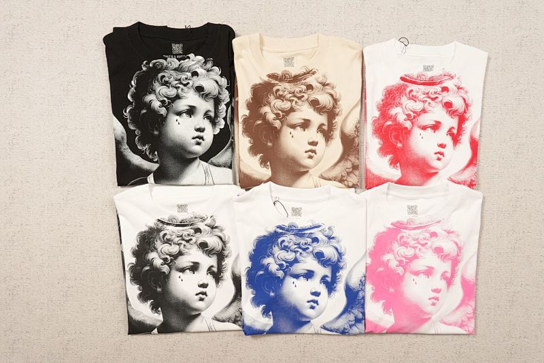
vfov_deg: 45.7
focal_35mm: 28
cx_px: 272
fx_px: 431
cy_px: 182
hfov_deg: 64.6
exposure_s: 1/100
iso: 1600
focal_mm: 19
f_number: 10
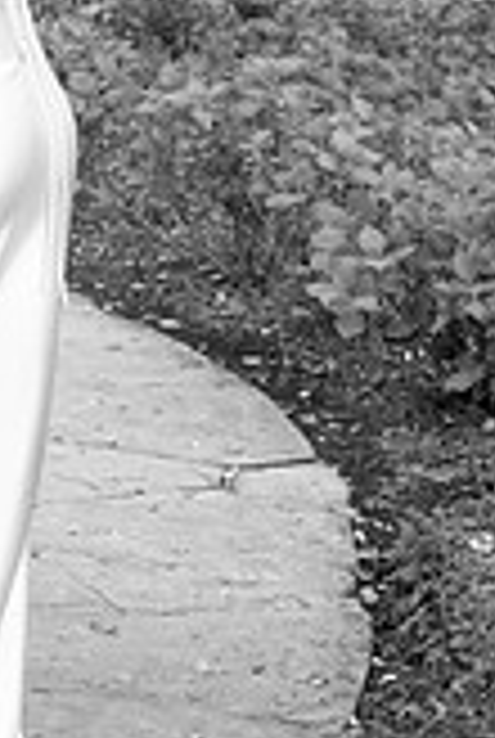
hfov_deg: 10.7
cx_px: -140
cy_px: -90
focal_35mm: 126
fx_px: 2588
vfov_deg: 15.8
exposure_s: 1/800
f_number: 7.1
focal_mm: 46
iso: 1250
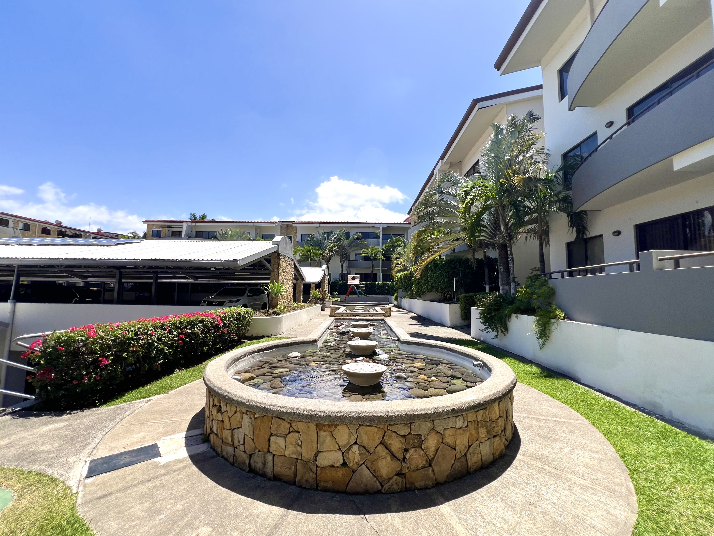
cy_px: 268
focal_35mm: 13
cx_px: 357
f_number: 1.8
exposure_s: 1/1429
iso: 32
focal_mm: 1.57
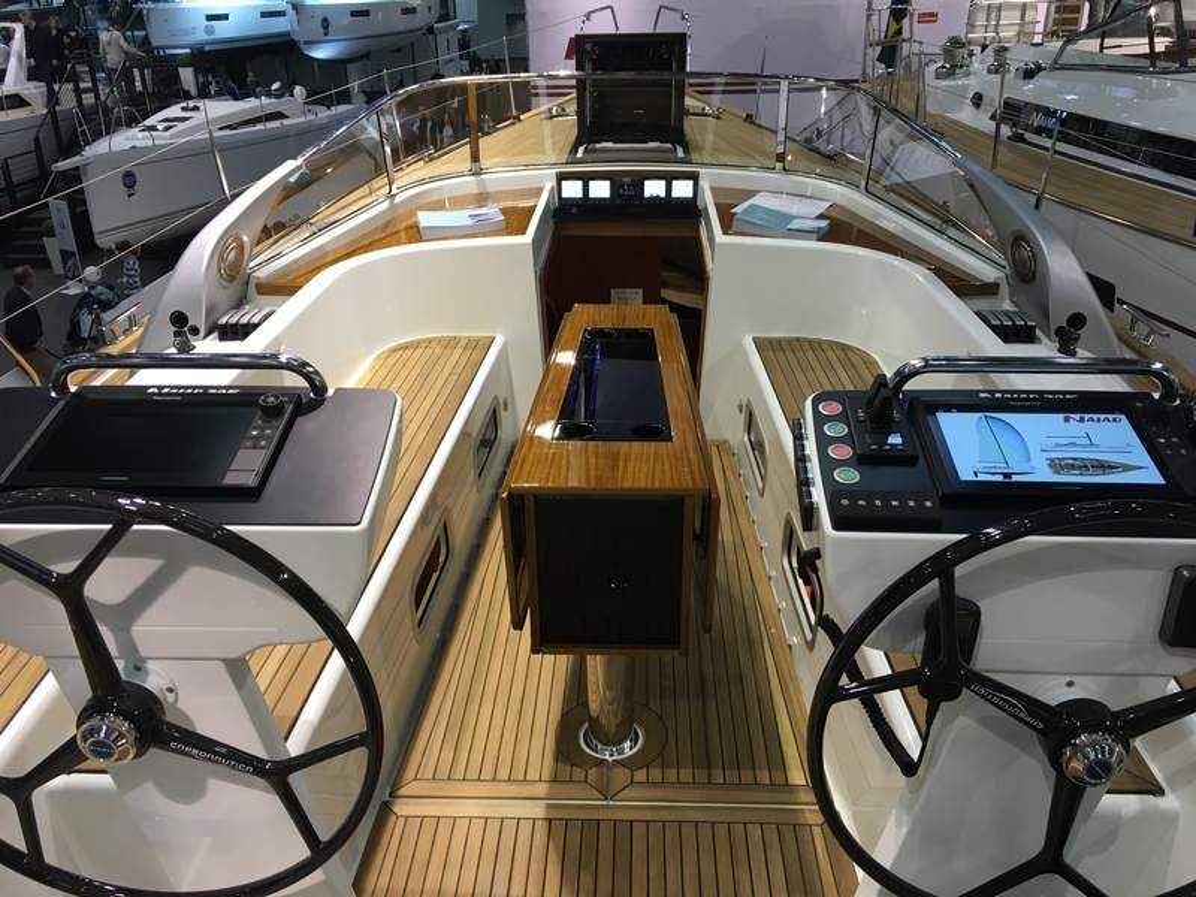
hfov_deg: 61.7
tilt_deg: -25.7
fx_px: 1002
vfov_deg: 48.2
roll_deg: +2.8
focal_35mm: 29
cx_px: 598
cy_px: 448
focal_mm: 4.15
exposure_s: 1/33
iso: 25
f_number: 2.2
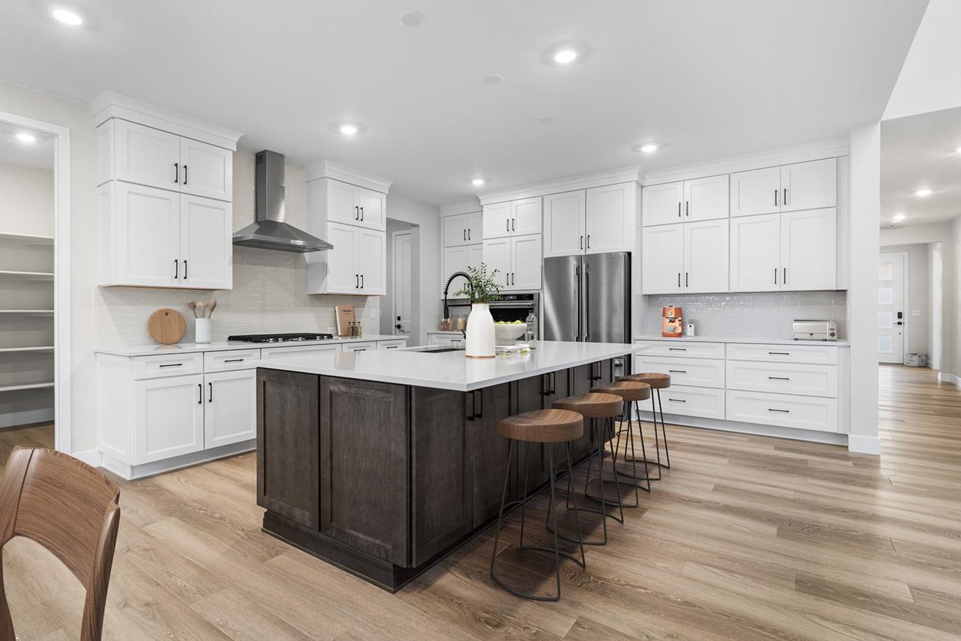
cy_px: 317
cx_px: 424
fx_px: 495
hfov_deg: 87.9
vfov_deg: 65.8
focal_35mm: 19
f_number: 8
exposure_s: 1/4
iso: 500
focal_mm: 16.5
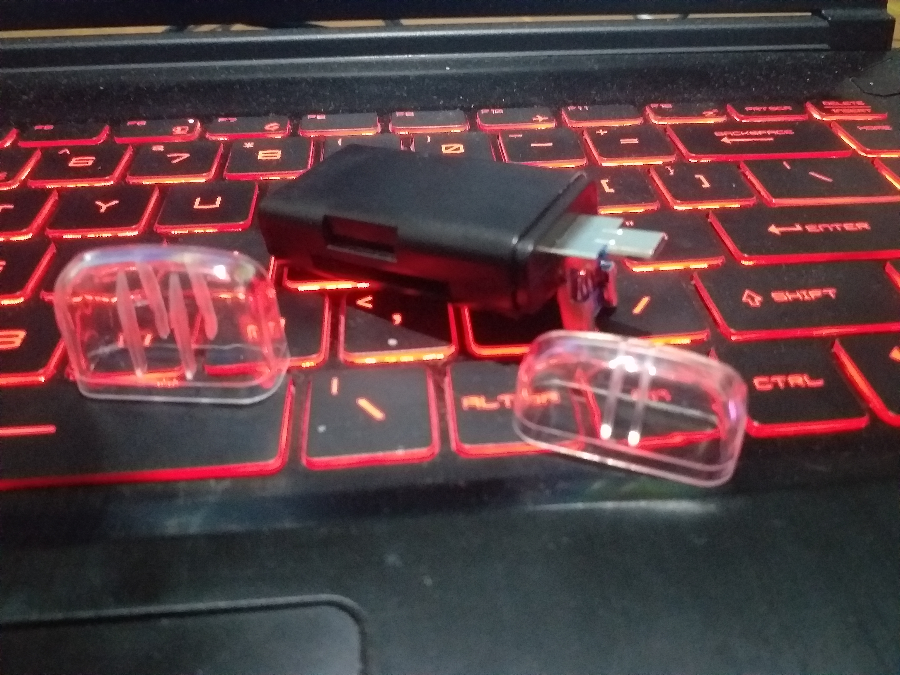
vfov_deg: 51.4
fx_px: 702
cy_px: 338
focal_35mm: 27
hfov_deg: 65.3
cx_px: 450
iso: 1000
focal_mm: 3.6
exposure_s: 1/10
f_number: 1.9
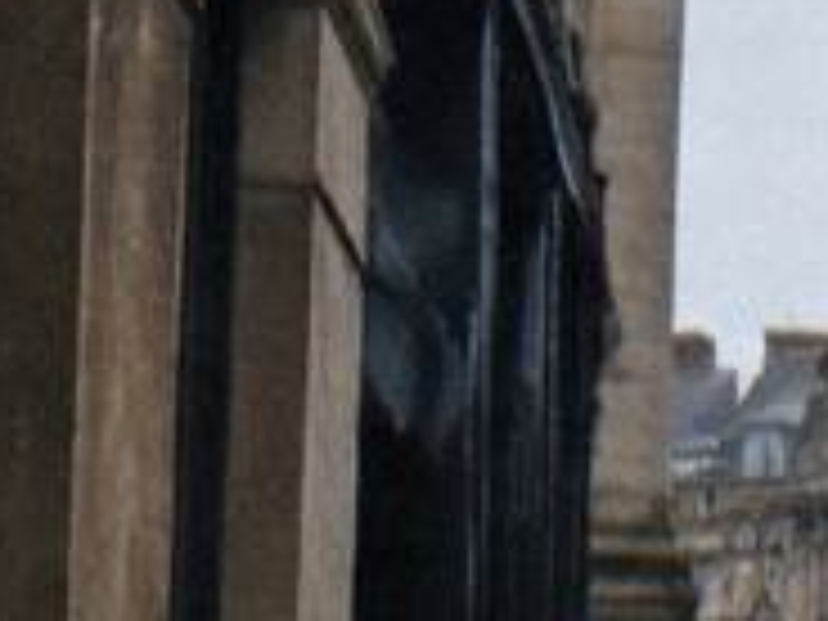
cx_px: 2277
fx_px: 5597
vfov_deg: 6.3
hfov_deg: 7.6
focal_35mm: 234
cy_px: 416
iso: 500
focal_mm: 35
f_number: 4
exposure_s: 1/2000
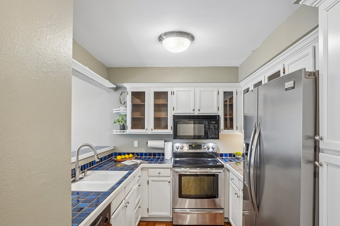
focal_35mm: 21
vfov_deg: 59.3
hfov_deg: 81.2
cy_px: 126
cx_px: 176
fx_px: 198
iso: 400
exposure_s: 1/5
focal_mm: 12
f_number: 8
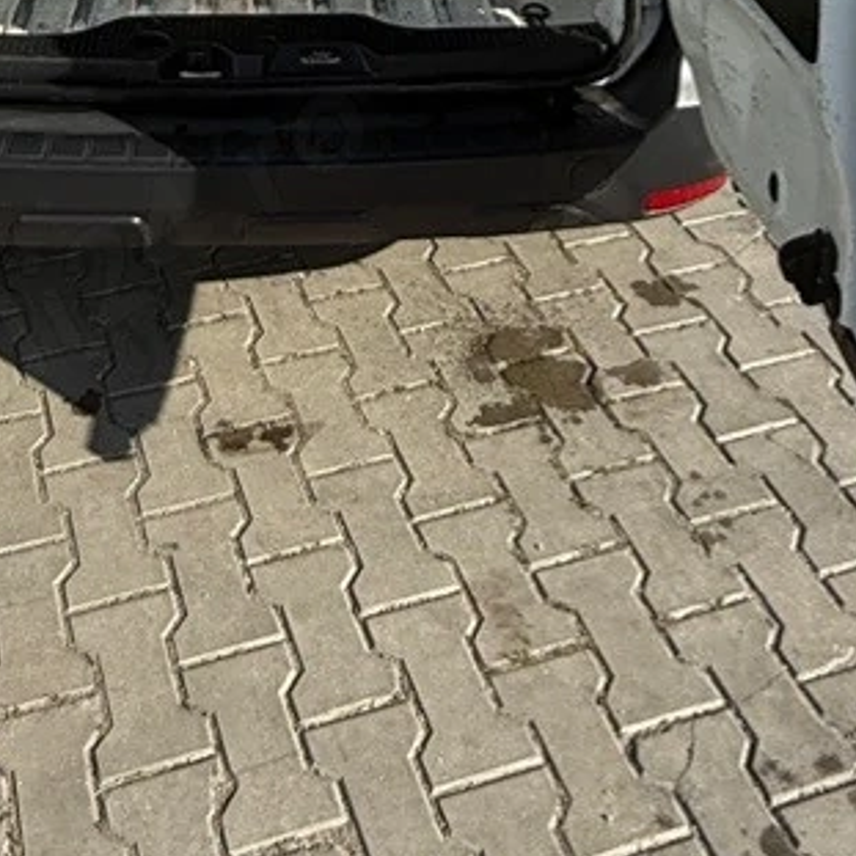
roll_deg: +0.9
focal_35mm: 53
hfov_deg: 31.8
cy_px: -297
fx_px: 1483
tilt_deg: -14.3
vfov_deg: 26.5
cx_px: 253
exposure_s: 1/1464
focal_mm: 2.22
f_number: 2.2
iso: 50
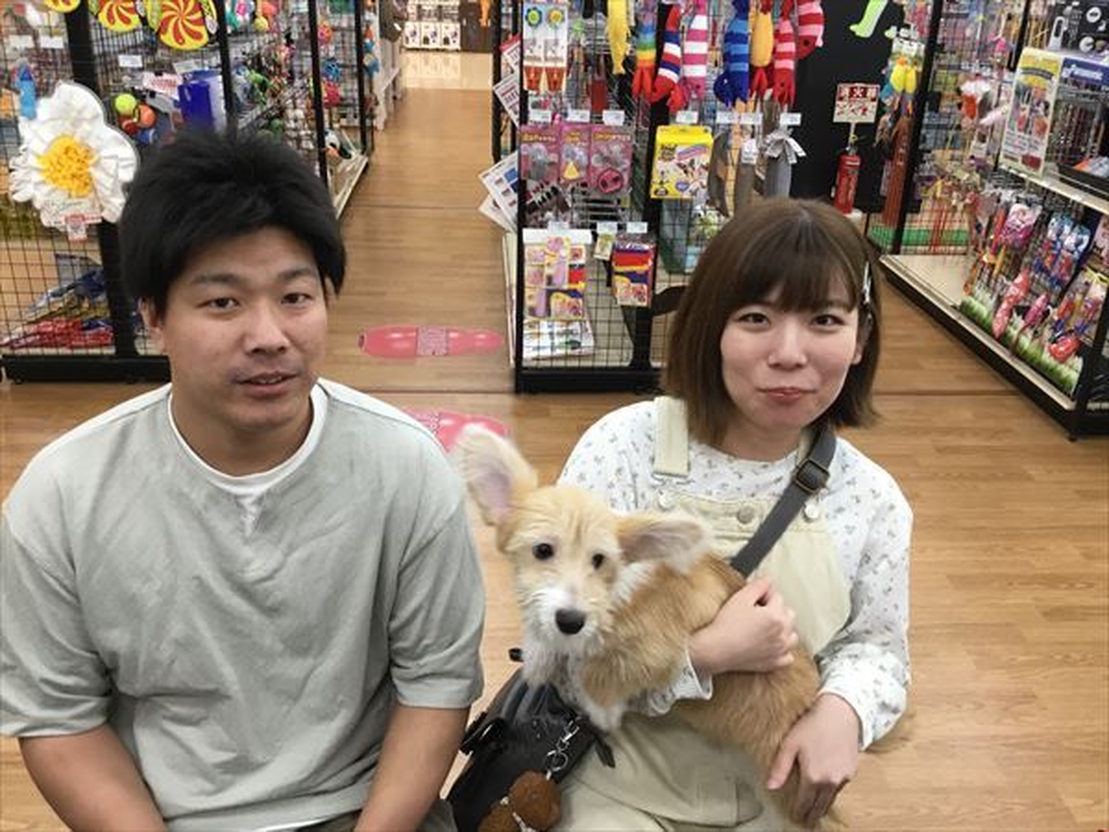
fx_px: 993
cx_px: 554
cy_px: 416
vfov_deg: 45.4
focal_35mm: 31
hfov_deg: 58.4
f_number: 2.4
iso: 100
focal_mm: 3.3
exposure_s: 1/33
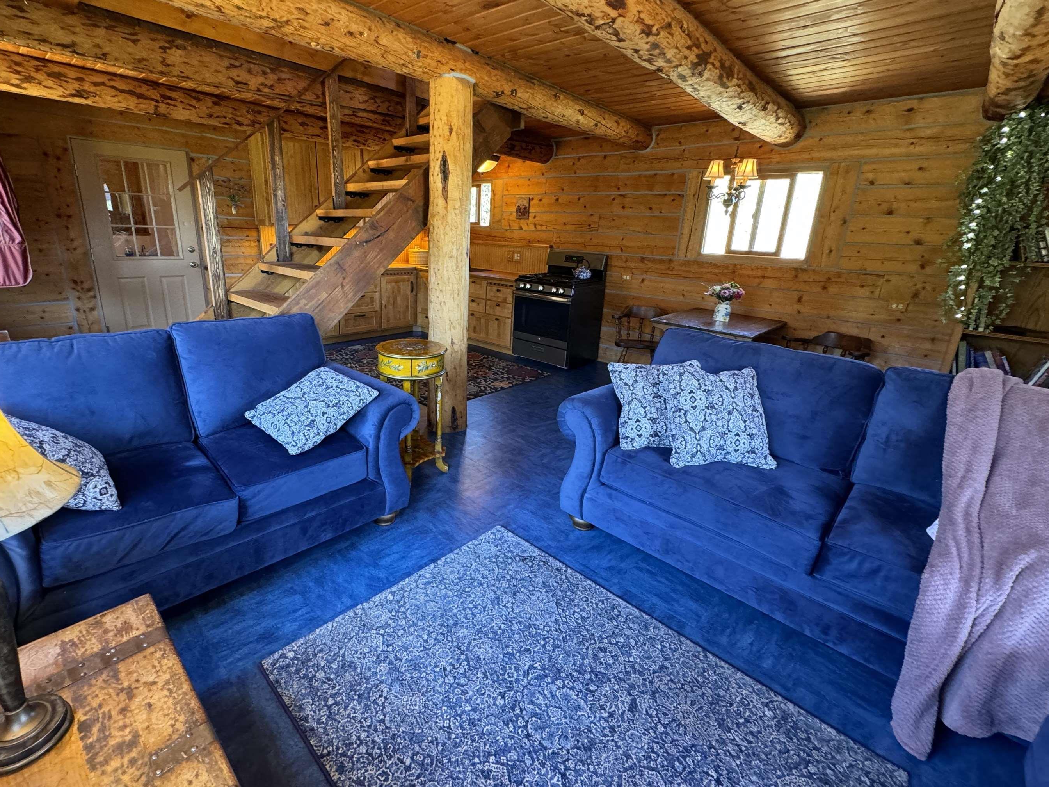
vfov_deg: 78.1
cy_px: 375
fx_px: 485
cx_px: 484
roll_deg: -2.0
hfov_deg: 94.3
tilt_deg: -16.6
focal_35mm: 16
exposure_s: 1/60
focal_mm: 2.22
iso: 400
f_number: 2.2
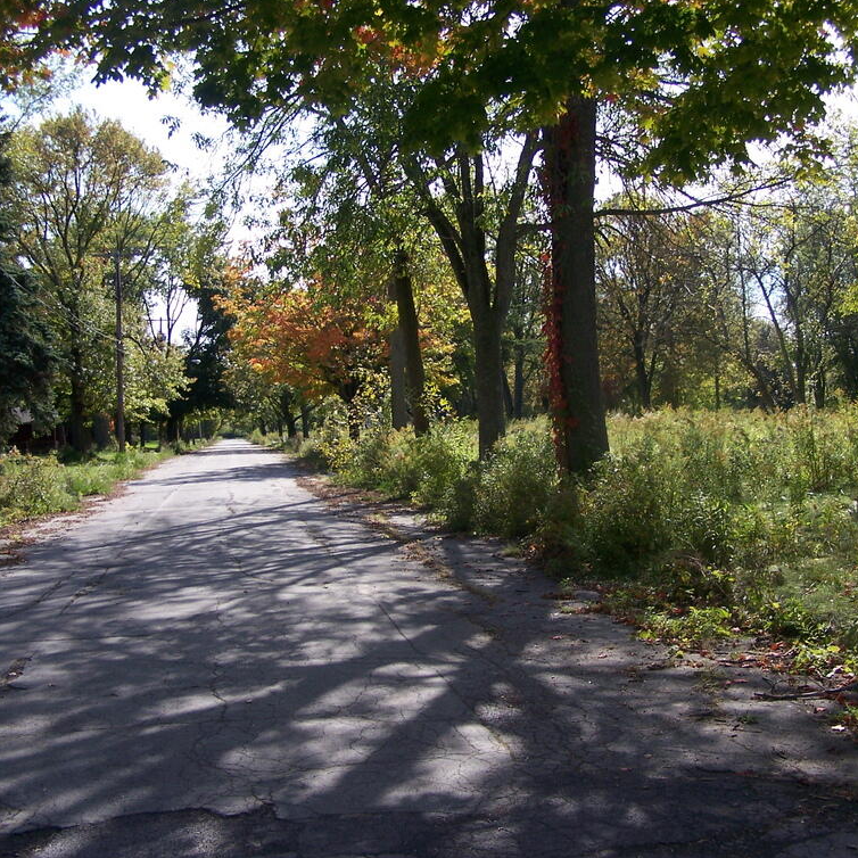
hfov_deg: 35.3
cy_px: 422
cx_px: 489
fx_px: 1346
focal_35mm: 48
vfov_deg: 35.4
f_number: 2.8
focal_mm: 6.7
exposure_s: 1/800
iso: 100
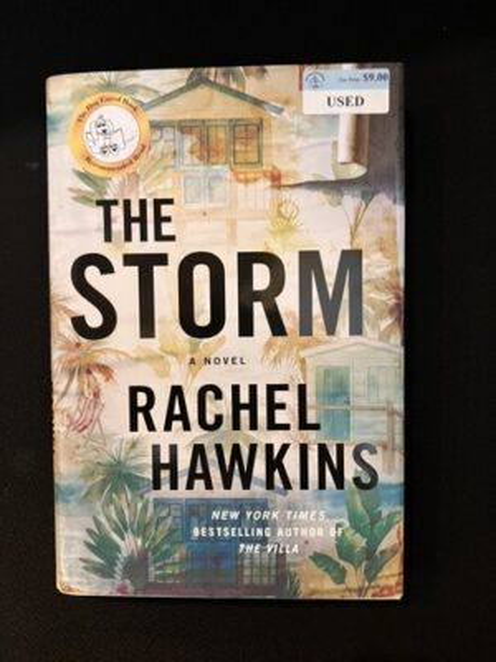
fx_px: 535
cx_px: 248
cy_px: 331
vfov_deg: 63.4
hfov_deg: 49.7
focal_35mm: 28
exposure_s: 1/30
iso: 400
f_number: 1.8
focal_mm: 3.99
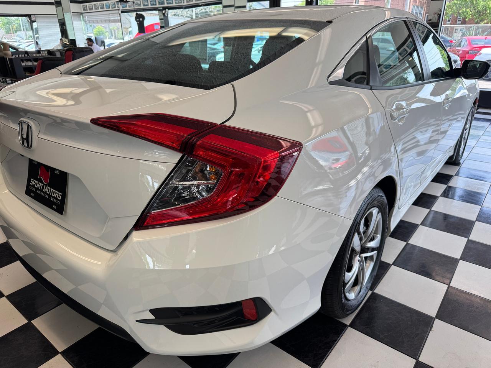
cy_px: 184
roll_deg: +1.2
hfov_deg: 71.6
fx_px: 340
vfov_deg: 56.8
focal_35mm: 24
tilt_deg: -22.8
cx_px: 246
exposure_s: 1/268
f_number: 1.78
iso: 64
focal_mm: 6.76
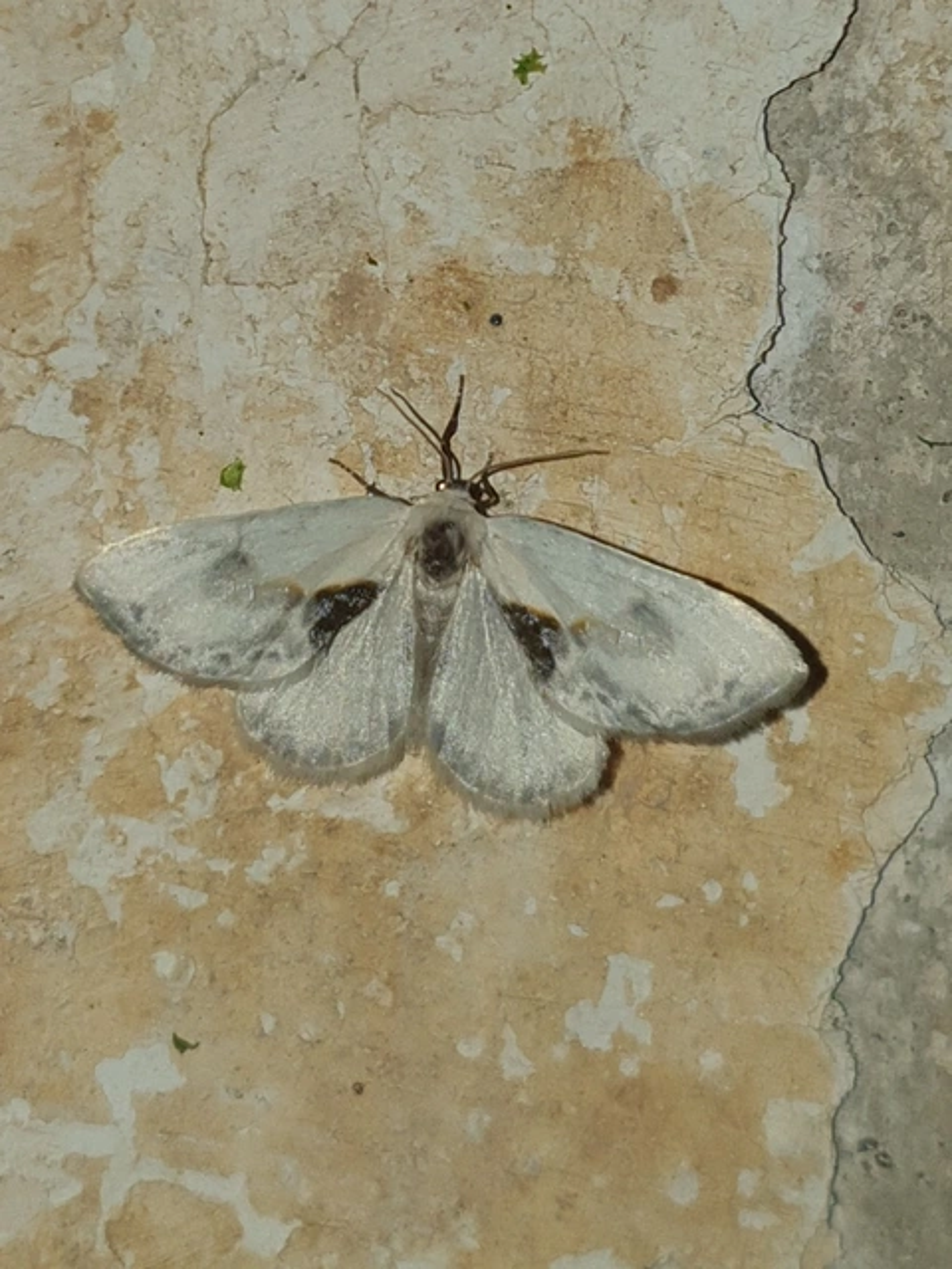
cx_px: 476
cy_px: 634
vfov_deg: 67.3
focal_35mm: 26
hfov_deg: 53.1
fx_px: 953
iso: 50
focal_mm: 4.3
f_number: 1.5
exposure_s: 1/2101
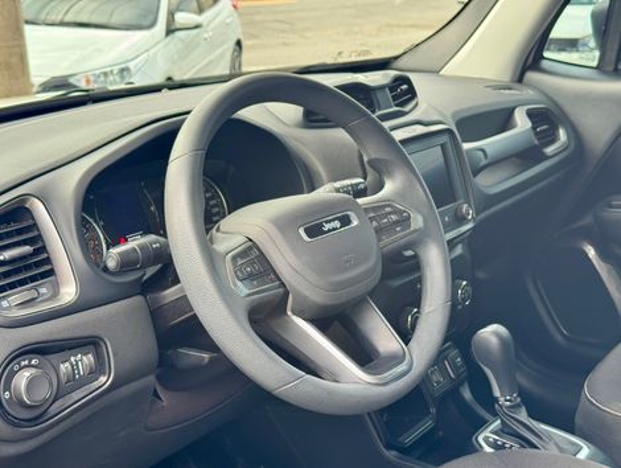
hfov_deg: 39.6
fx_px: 862
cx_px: 310
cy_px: 234
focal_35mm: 48
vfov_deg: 30.3
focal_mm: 6.76
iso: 80
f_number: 1.78
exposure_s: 1/121
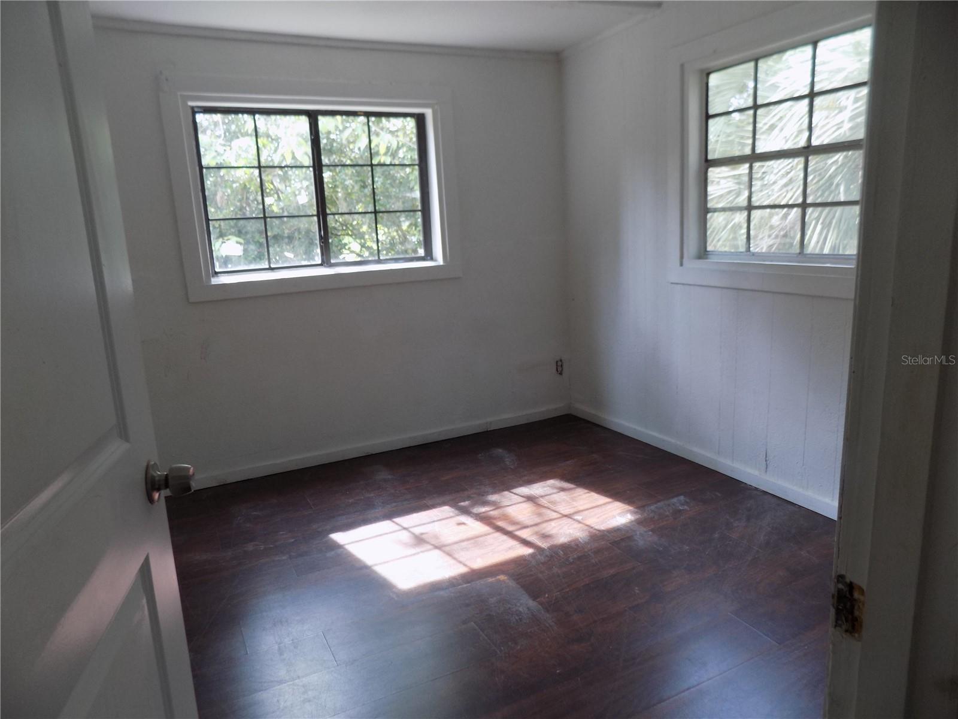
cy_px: 360
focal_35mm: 23
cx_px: 479
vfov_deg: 58.9
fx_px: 637
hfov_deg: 73.9
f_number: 3.1
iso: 80
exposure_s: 1/40
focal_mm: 4
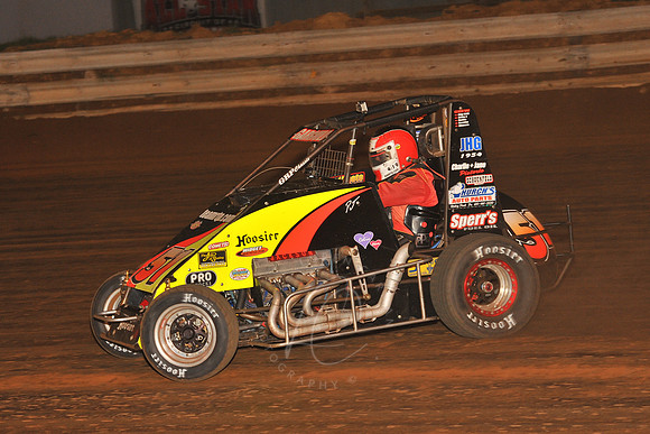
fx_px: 2167
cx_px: 325
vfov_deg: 11.4
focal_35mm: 120
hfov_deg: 17.1
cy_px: 217
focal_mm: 120
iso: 1000
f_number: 6.3
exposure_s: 1/320
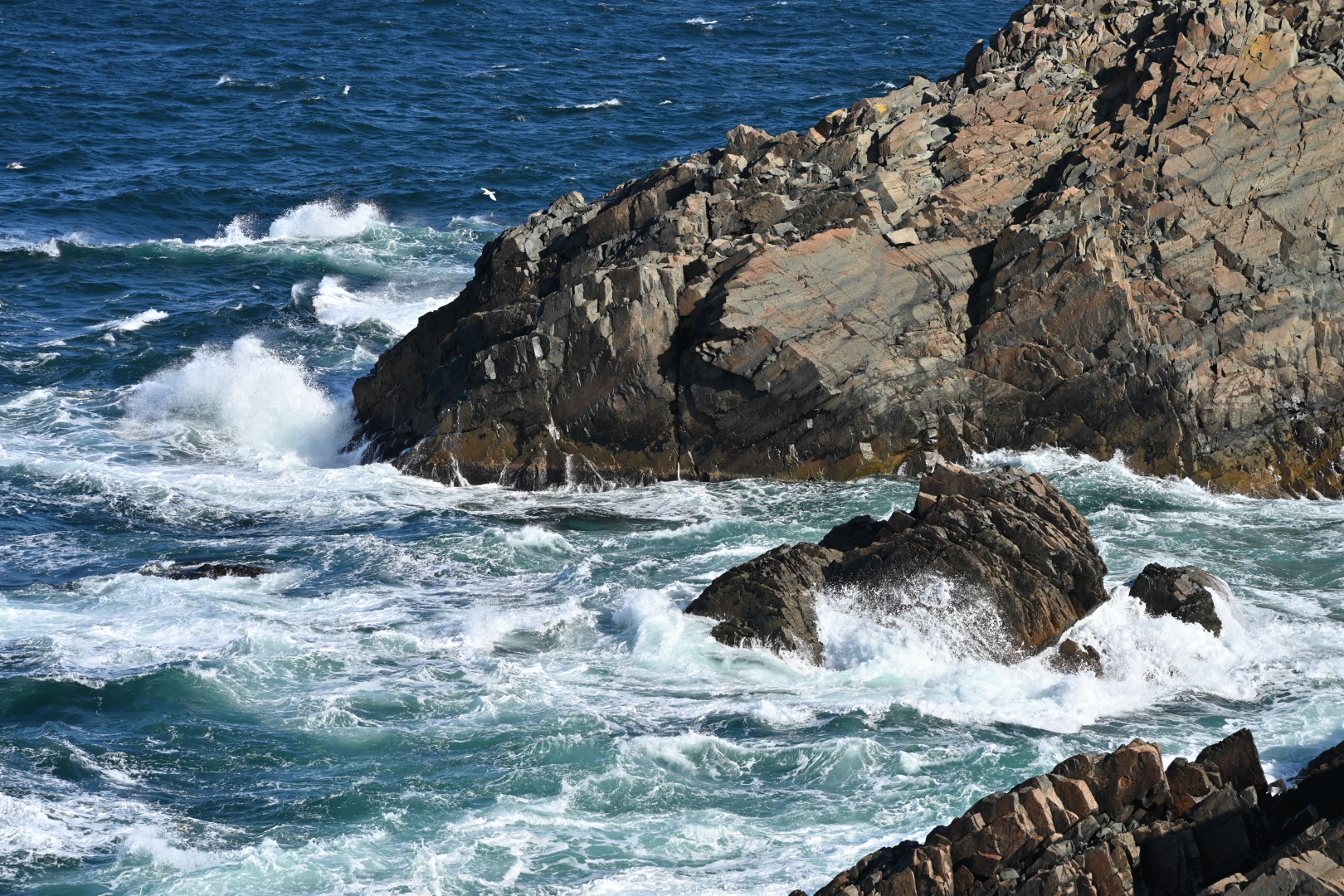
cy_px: 448
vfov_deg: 11.4
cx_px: 672
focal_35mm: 120
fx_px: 4480
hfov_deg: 17.1
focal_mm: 120
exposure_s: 1/1000
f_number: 5.6
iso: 100
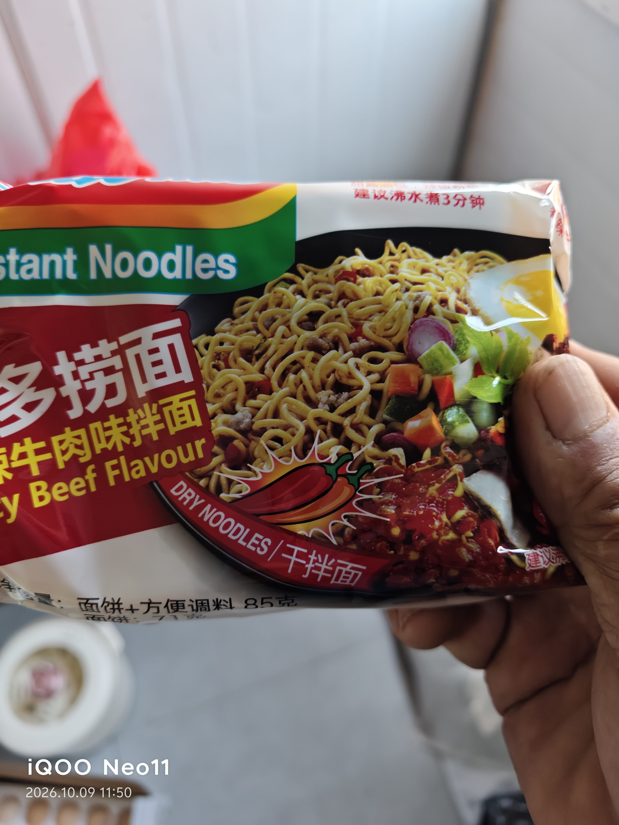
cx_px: 310
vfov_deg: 73.9
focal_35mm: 23
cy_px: 412
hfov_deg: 58.9
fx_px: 548
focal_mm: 5.56
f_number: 1.88
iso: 110
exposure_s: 1/100
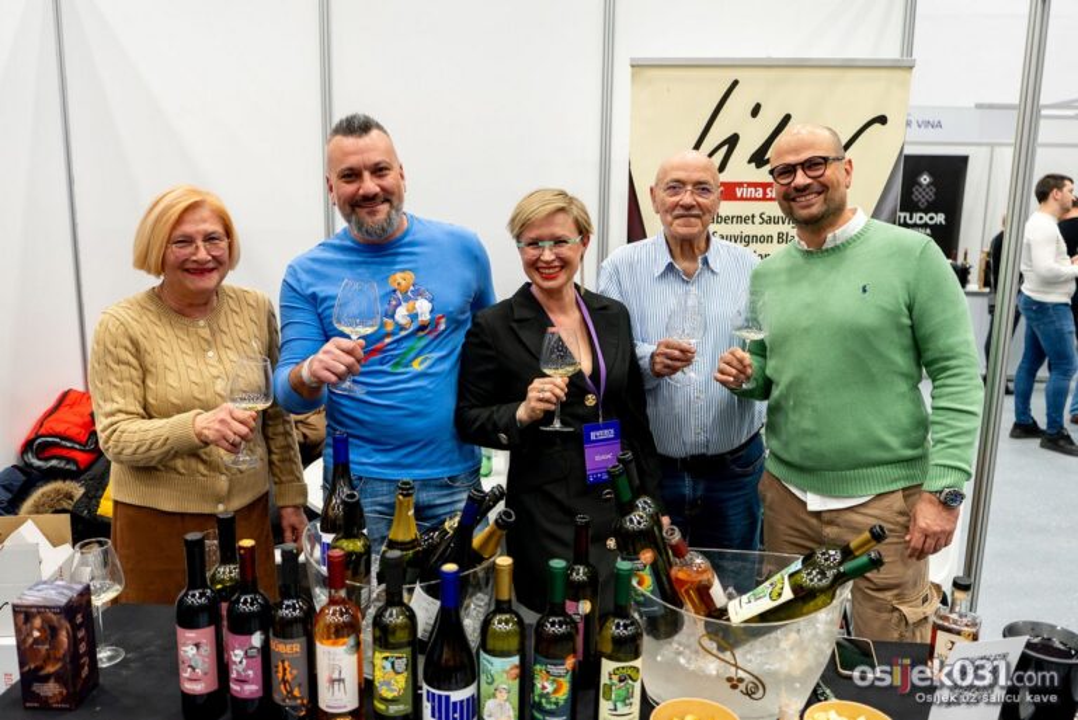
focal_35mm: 30
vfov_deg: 43.7
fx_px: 899
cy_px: 360
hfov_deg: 61.9
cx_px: 539
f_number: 2.8
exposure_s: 1/125
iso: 1250
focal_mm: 30
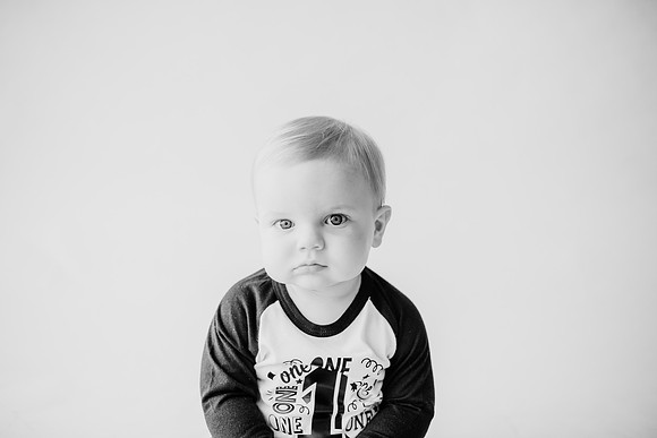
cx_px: 328
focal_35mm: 50
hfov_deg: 39.6
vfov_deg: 27.0
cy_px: 219
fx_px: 913
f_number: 2
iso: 500
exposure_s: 1/640
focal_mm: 50
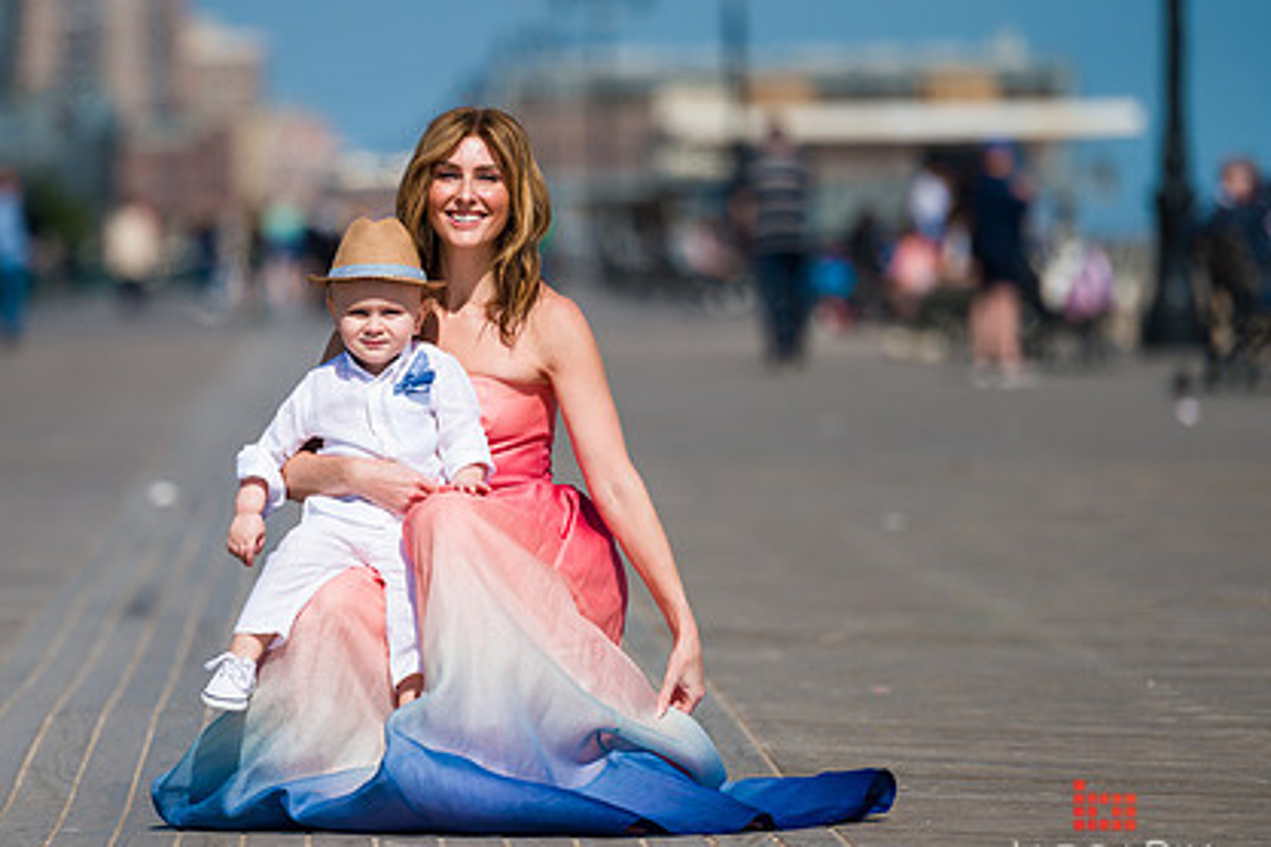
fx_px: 9814
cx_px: 405
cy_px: 350
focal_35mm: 278
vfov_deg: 4.9
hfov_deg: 7.4
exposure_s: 1/8000
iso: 200
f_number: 3.2
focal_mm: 200
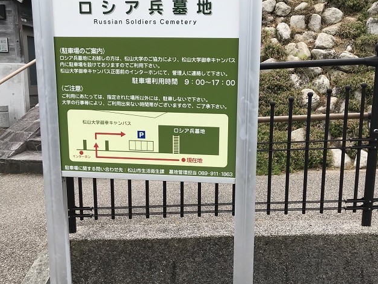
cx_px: 219
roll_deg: -1.8
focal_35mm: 36
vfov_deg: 39.6
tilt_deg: -9.5
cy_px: 155
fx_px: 393
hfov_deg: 51.1
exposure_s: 1/529
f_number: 1.8
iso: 20
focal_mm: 3.99
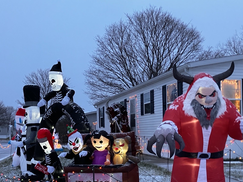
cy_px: 128
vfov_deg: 33.9
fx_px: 295
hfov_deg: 44.8
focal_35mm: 42
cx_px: 125
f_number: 1.8
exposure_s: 1/60
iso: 160
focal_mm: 3.99
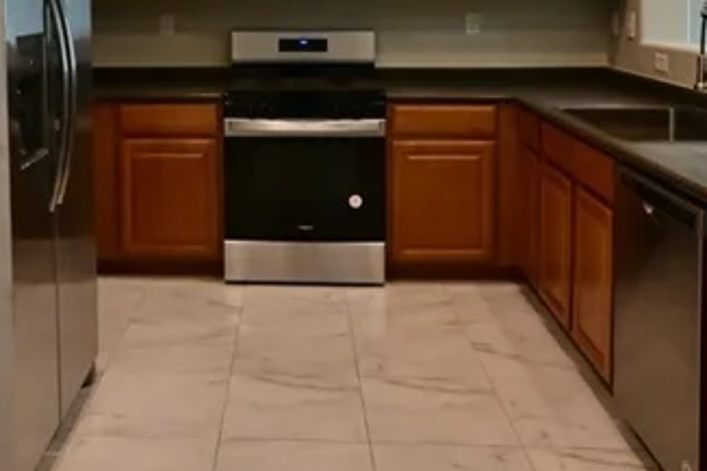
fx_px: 864
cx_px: 236
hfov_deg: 43.9
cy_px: 29
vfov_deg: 29.0
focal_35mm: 44
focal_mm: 14
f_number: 18
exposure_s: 1/60
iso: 6400
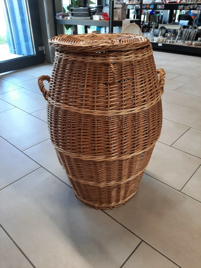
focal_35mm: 26
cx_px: 100
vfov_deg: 67.3
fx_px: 201
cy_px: 134
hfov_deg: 53.1
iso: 50
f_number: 1.7
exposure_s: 1/50
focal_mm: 3.93
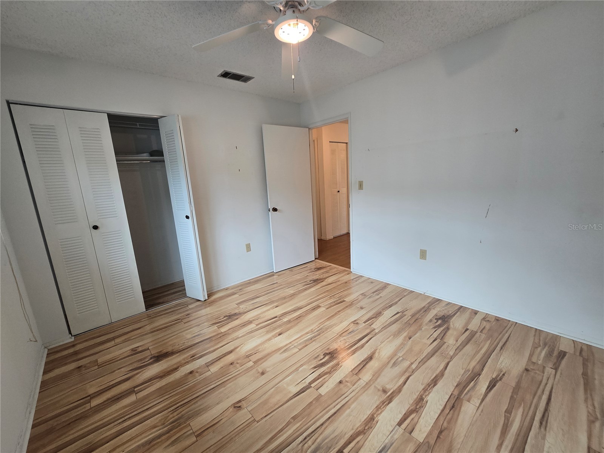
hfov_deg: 106.2
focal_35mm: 13
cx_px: 302
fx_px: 227
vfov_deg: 89.9
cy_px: 226
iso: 125
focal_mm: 2.2
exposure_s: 1/60
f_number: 2.2
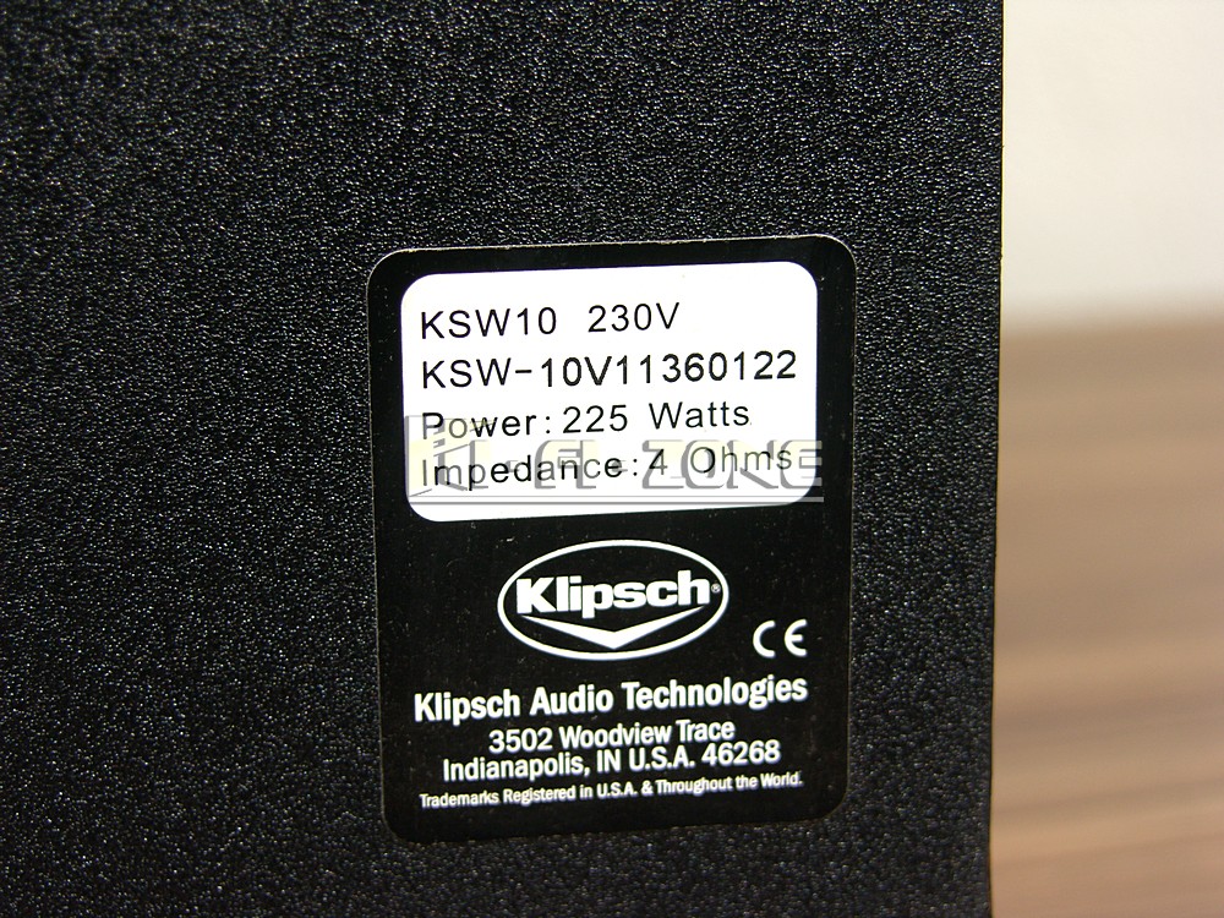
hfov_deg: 24.4
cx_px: 612
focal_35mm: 80
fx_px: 2829
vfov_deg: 18.4
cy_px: 459
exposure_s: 1/80
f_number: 3.2
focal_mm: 20.7
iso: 64
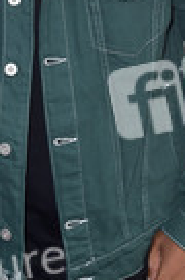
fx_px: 1418
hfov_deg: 7.5
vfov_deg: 11.1
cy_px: -12
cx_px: 28
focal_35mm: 183
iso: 250
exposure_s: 1/250
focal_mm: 62
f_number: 5.6
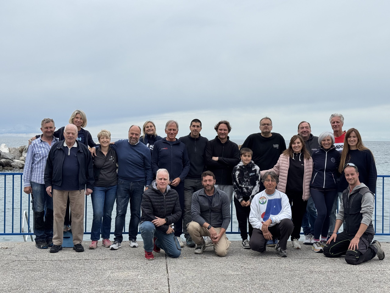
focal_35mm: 48
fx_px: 541
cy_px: 146
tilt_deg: -0.6
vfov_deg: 30.3
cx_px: 195
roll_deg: -0.5
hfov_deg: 39.7
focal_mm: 6.76
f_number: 1.78
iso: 64
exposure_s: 1/4975
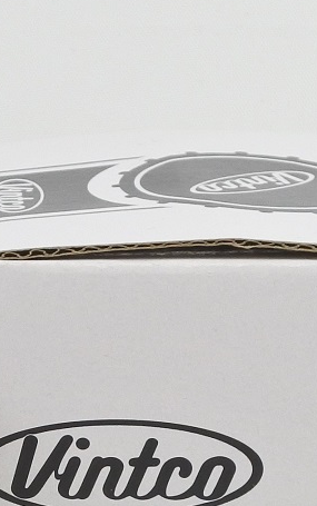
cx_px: -87
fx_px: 3022
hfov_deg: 6.0
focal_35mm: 219
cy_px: 588
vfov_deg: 9.5
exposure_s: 1/125
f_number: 4.5
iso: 450
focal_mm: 18.9
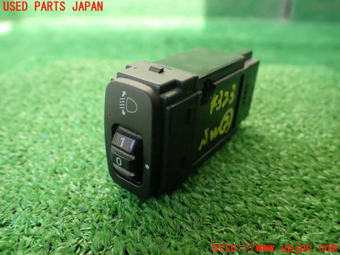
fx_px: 295
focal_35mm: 30
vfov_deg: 46.8
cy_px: 128
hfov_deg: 60.0
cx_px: 170
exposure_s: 1/125
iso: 200
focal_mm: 5.4
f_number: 2.3
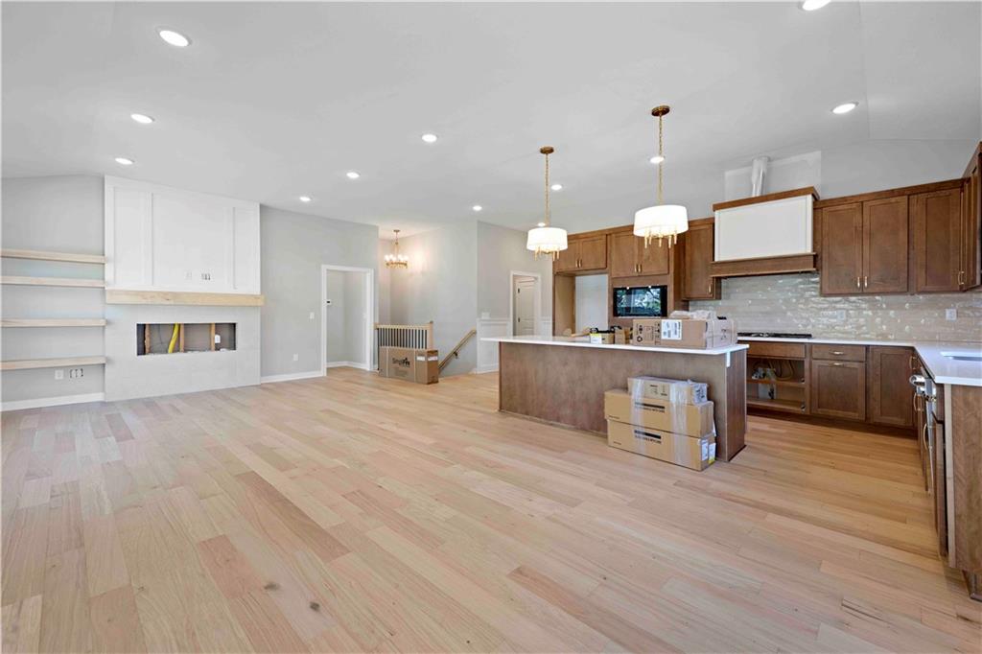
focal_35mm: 15
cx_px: 491
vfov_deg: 77.3
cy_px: 327
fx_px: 409
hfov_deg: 100.4
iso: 100
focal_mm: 15
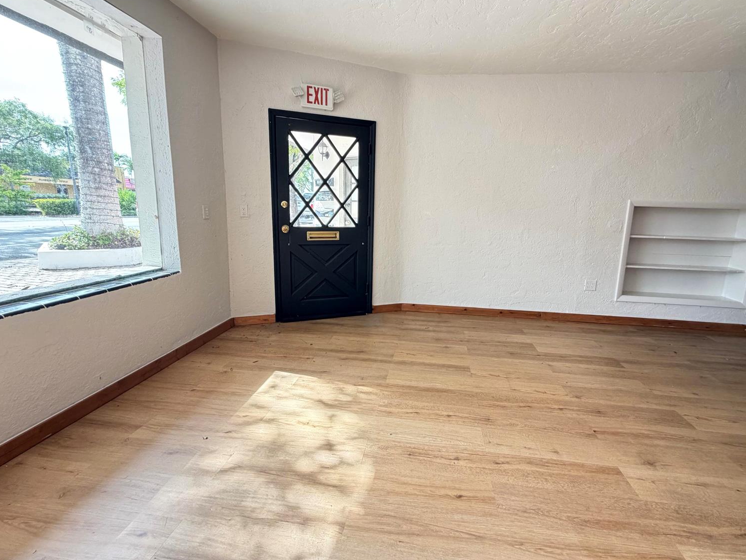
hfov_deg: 98.0
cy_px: 261
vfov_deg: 81.6
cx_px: 396
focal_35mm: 15
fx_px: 323
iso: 320
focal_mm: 2.22
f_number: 2.2
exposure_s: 1/114
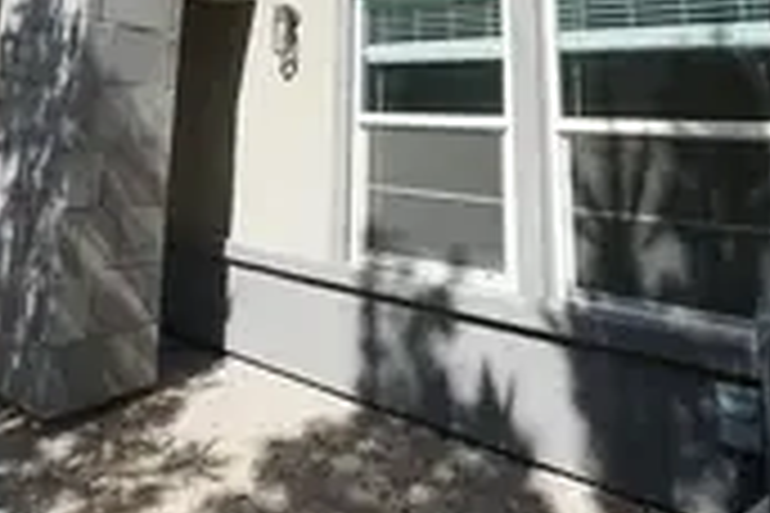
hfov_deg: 64.4
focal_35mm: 28
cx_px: 284
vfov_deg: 40.5
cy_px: -2
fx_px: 599
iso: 160
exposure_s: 1/125
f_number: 10
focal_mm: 12
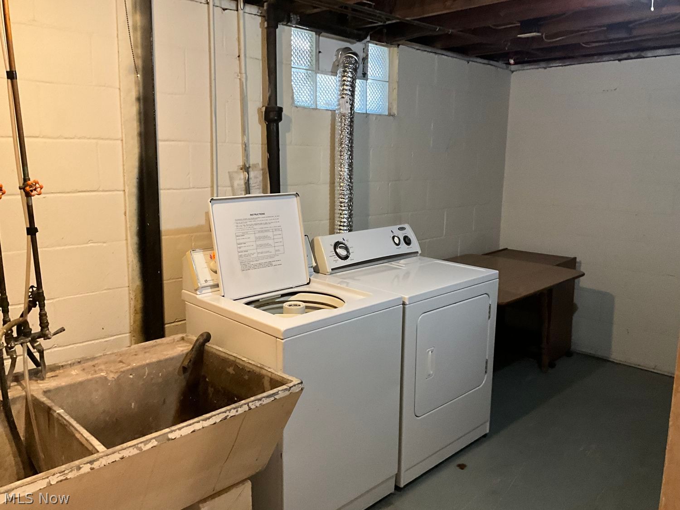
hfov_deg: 61.7
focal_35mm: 29
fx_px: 570
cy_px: 255
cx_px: 340
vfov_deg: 48.2
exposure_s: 1/60
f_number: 1.8
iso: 250
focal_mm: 3
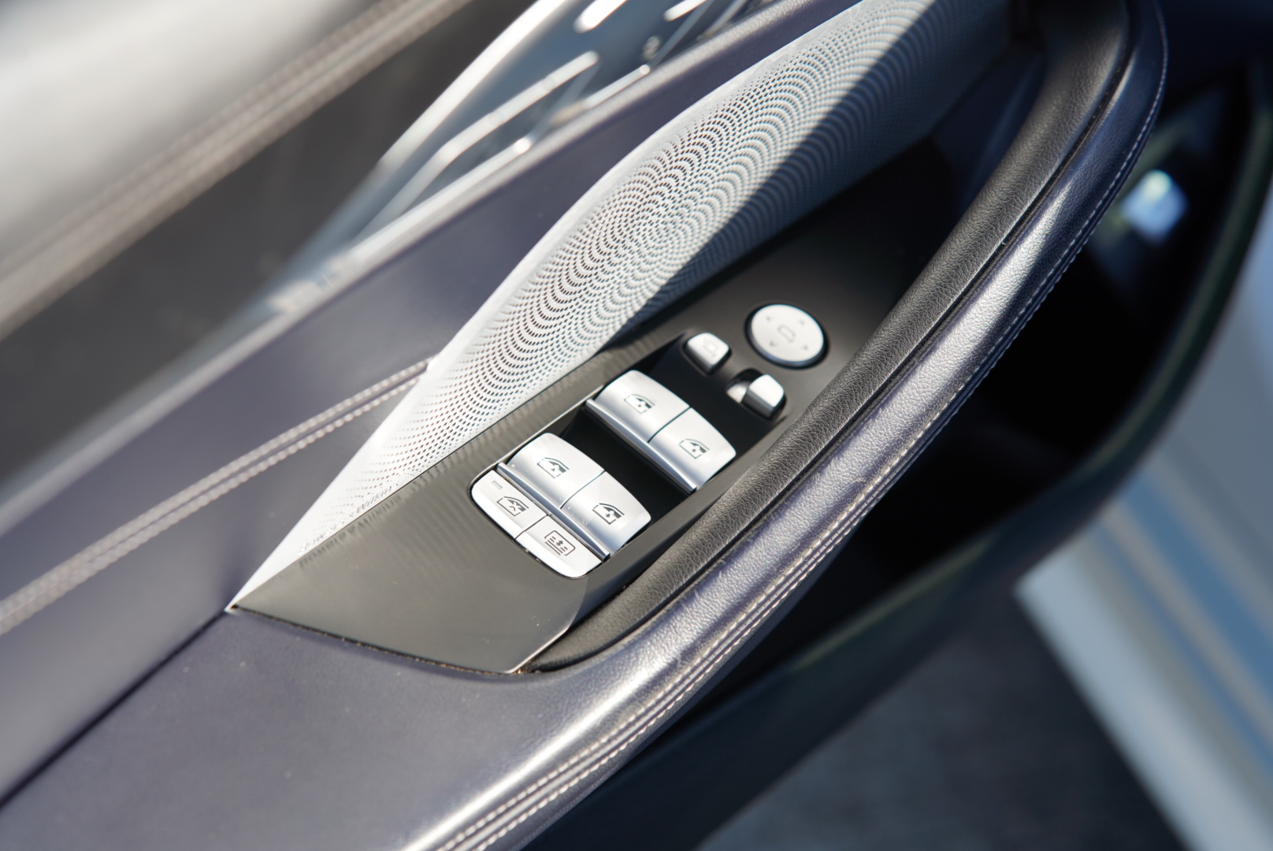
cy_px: 426
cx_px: 636
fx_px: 3008
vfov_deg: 16.1
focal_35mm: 85
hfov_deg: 23.9
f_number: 4.5
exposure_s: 1/200
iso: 100
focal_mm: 85
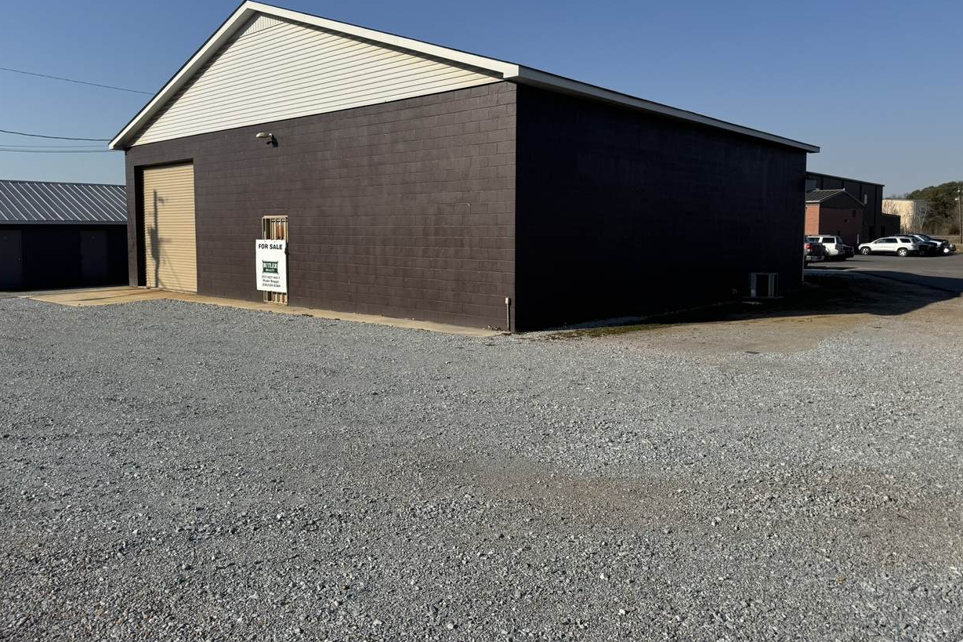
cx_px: 466
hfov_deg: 69.4
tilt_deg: -3.0
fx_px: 695
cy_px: 274
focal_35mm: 26
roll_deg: +0.1
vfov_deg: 49.4
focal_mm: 6.76
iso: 80
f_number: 1.78
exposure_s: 1/6410
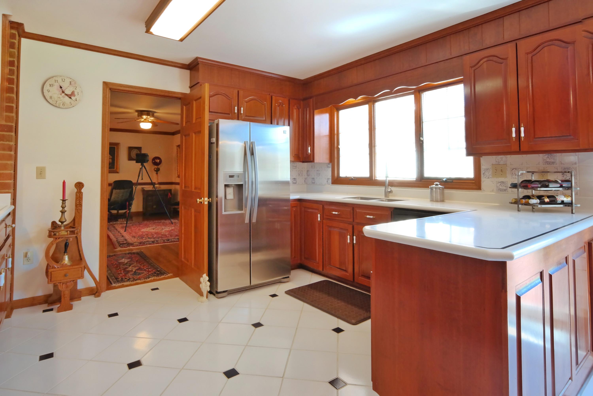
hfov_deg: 81.2
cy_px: 198
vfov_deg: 59.5
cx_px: 296
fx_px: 346
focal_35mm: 21
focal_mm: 14
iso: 400
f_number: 8
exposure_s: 1/15
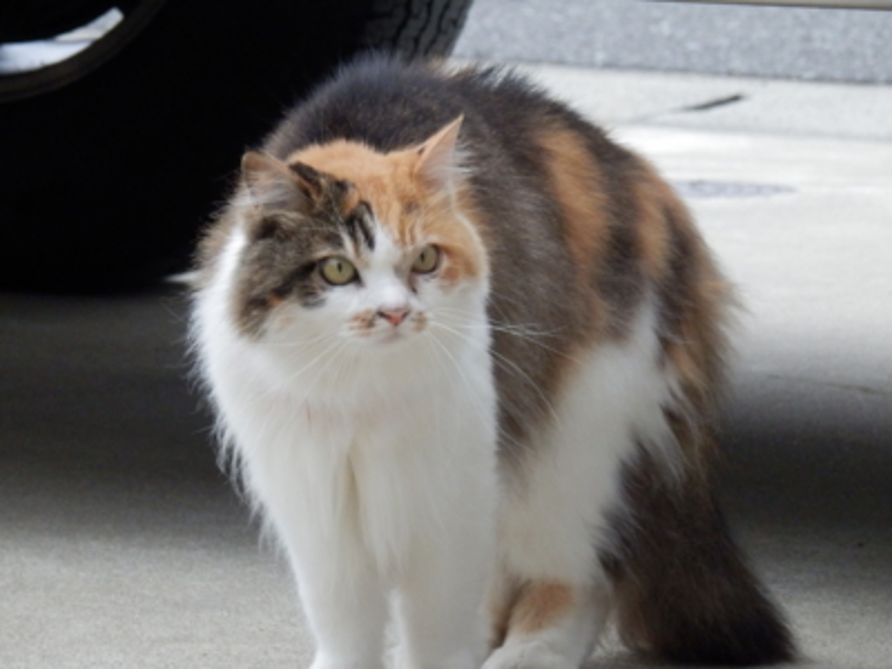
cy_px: 334
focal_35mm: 332
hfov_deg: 6.0
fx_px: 8555
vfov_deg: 4.5
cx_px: 446
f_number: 6.7
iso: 800
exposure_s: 1/160
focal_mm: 59.3
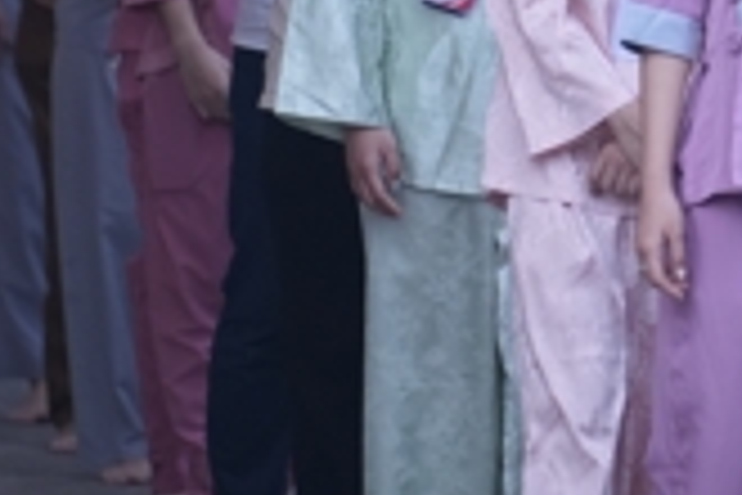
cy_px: -277
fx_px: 12160
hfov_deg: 3.5
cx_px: 787
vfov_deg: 2.3
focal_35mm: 590
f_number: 3.2
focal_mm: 150
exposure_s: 1/320
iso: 1250
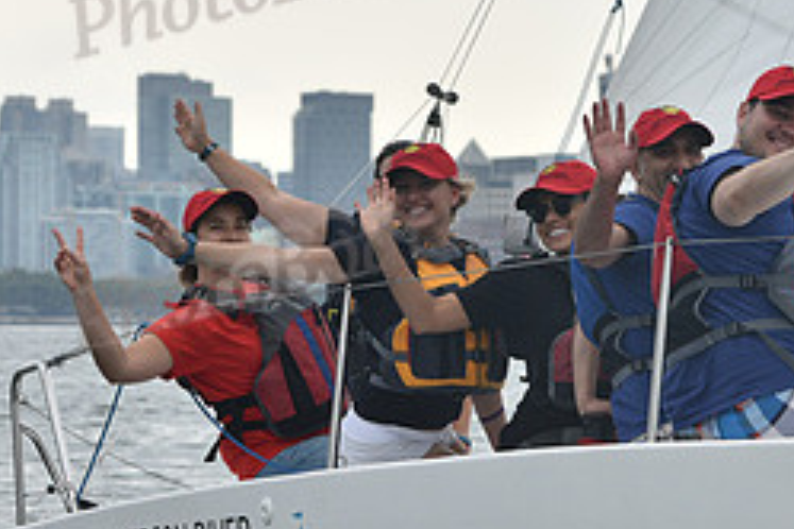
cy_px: 390
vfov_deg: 5.8
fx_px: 5249
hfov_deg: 8.6
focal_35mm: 238
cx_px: 686
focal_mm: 102
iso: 400
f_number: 7.1
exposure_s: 1/800
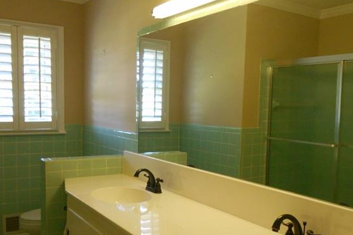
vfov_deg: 35.8
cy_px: 139
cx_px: 178
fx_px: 363
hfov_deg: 51.9
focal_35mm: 37
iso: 400
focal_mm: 4.7
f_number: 3.4
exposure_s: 1/25
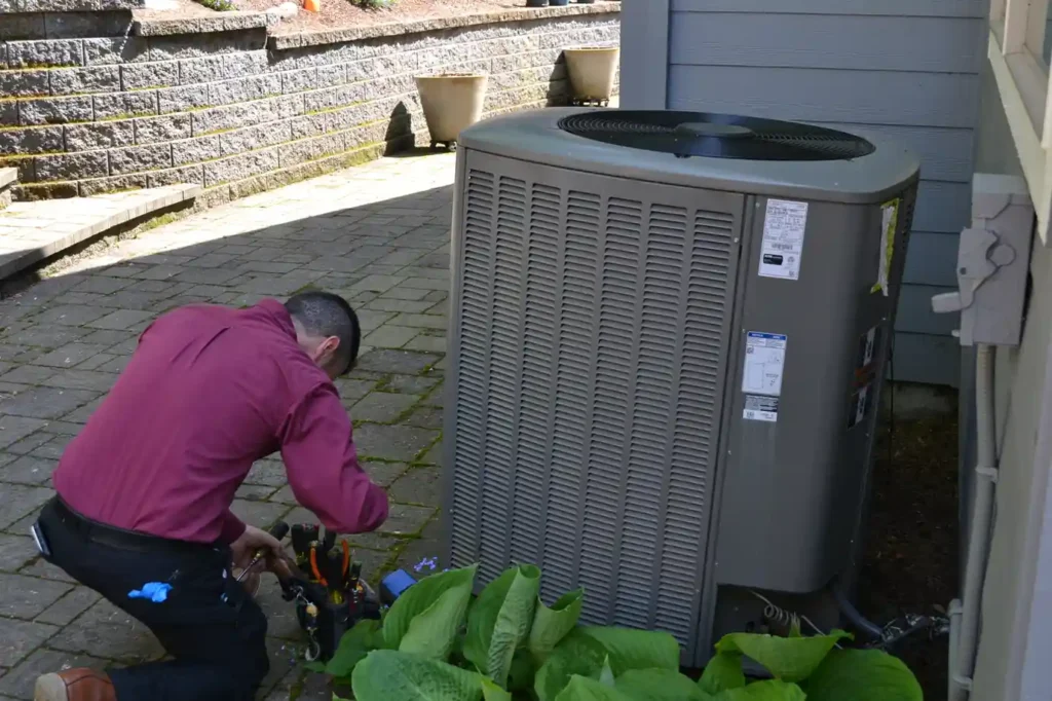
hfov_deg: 43.6
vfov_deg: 29.8
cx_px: 526
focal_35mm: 45
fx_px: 1315
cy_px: 350
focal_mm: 30
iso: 360
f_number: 5.6
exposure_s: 1/125
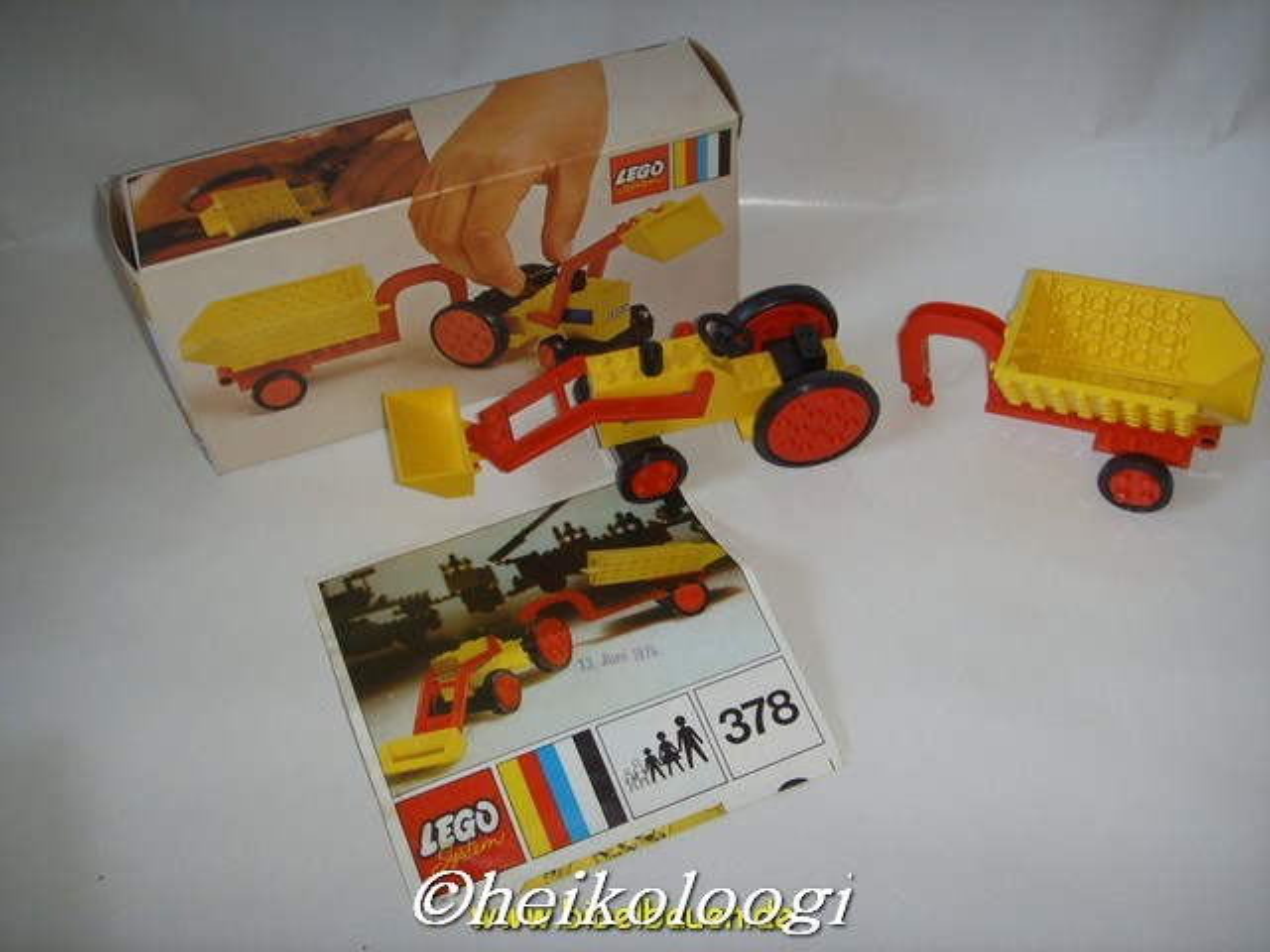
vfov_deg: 36.8
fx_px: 1431
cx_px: 635
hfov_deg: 47.9
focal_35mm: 39
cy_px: 476
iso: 100
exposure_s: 1/45
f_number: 3.5
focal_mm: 6.6
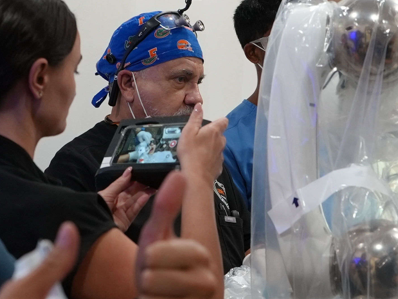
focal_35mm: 101
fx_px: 1161
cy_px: 109
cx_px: 226
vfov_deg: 14.6
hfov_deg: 19.4
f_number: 4
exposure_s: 1/160
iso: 2500
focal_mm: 35
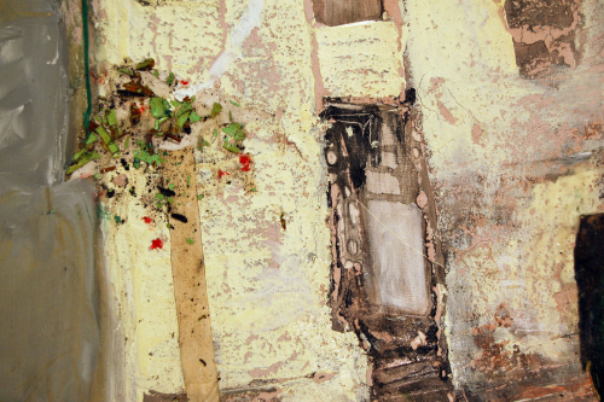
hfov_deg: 29.3
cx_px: 302
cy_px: 201
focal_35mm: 69
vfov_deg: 19.7
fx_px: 1157
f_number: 5.3
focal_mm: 46
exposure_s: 1/100
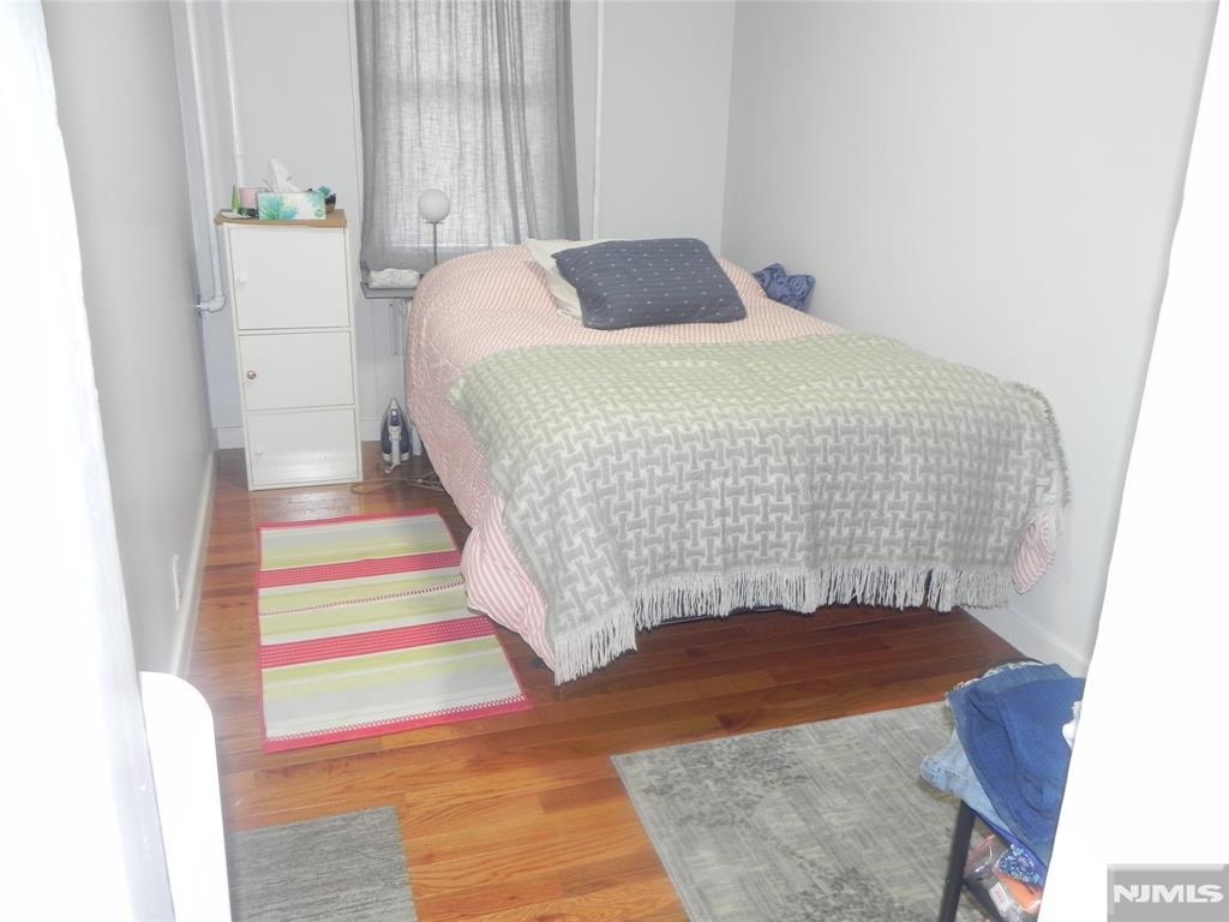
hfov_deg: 61.7
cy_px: 461
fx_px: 1030
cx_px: 614
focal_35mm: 29
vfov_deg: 48.2
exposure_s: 1/30
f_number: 2.8
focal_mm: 5.2
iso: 200
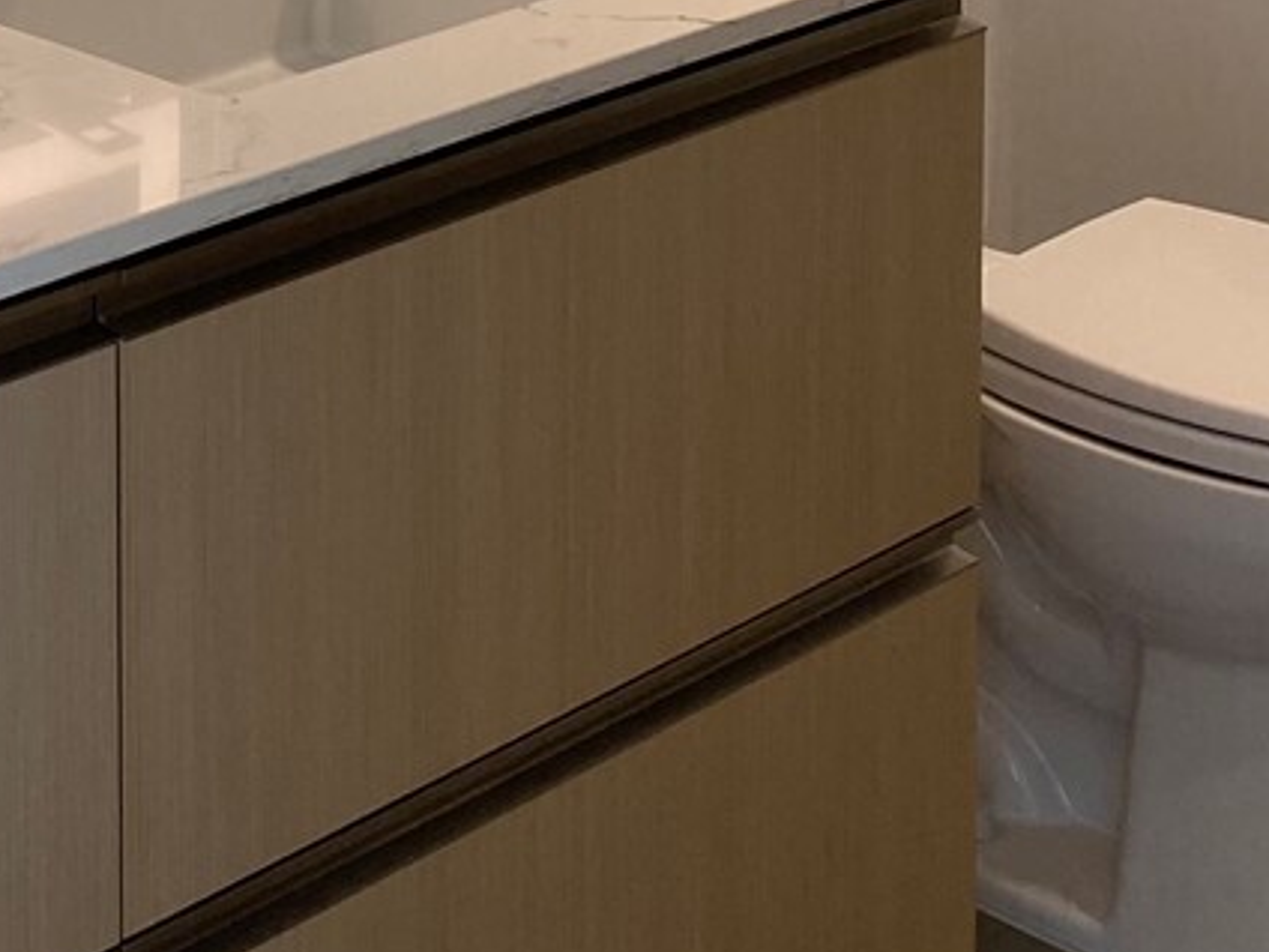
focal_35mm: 98
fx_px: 3593
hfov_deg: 19.3
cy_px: -751
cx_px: -90
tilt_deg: -4.5
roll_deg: -0.2
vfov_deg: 13.6
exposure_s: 1/119
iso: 80
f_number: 1.8
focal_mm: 4.25
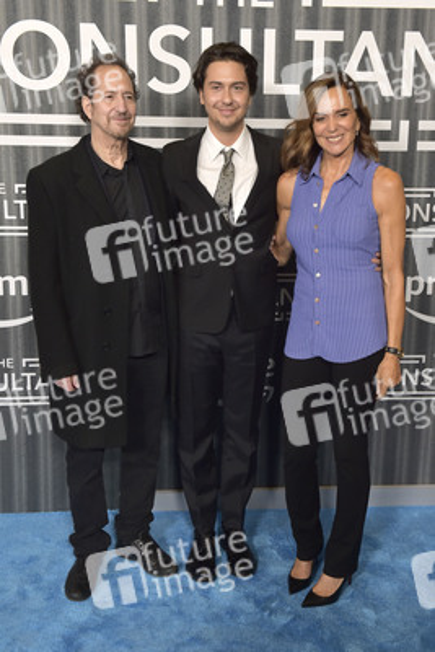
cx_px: 218
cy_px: 326
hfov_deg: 31.9
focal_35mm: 42
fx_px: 761
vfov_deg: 46.4
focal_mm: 42
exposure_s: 1/250
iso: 2500
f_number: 6.3
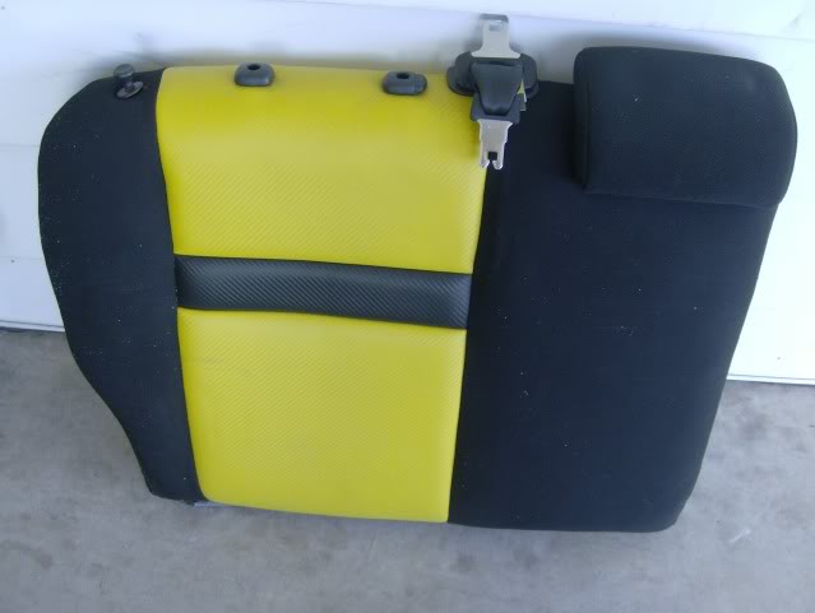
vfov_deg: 39.7
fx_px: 849
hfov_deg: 51.3
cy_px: 306
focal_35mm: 36
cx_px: 408
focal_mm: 6
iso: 107
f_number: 2.8
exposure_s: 1/64
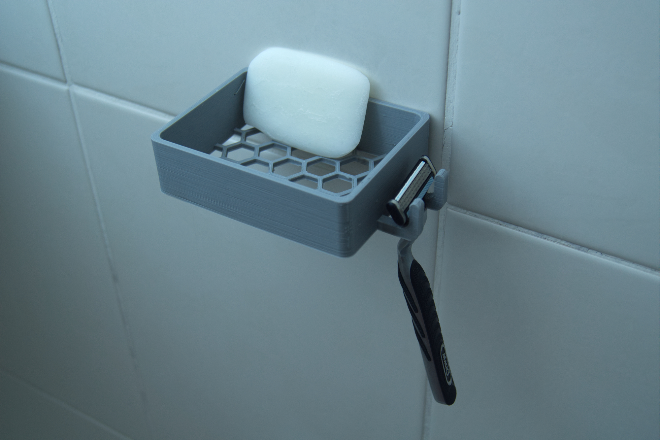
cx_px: 330
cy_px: 220
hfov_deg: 43.6
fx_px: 825
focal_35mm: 45
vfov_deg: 29.9
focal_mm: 30
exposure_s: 1/200
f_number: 4.5
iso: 320
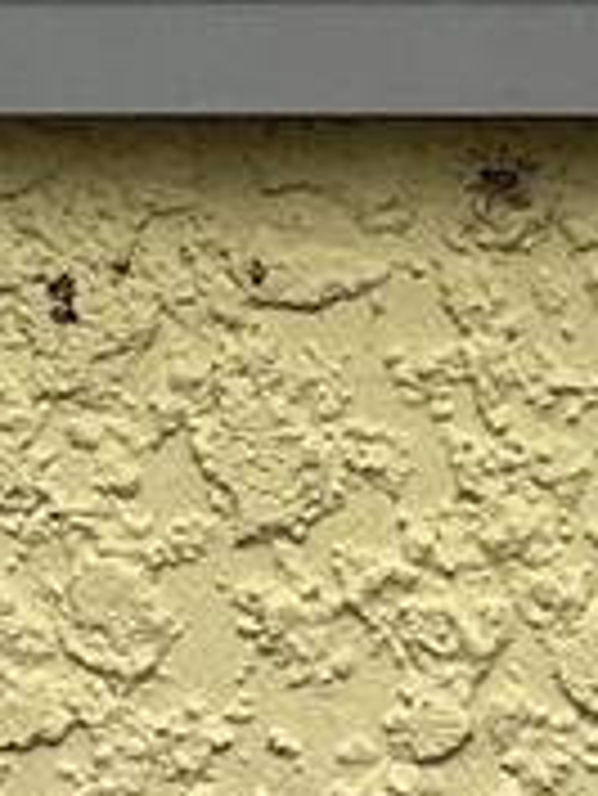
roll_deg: -0.3
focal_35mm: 521
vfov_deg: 3.7
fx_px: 11986
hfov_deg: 2.8
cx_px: 935
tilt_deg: +8.4
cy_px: -1655
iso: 32
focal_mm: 9
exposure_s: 1/881
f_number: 2.8
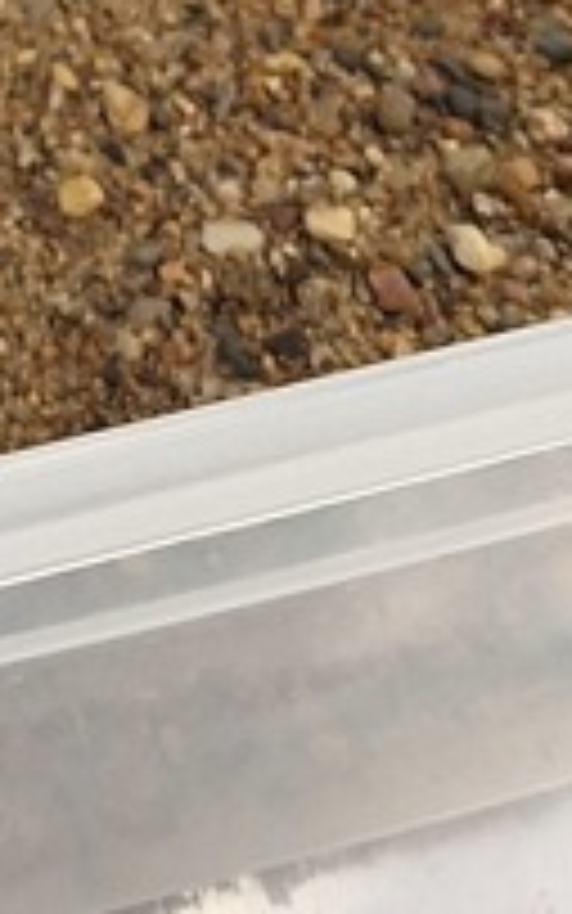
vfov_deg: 15.4
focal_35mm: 123
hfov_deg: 10.4
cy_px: -527
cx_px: -194
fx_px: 3066
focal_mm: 5.54
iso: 64
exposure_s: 1/60
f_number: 1.8
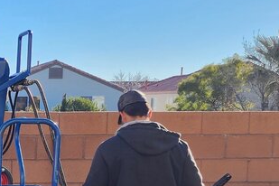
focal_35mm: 93
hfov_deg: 19.5
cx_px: -118
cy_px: 181
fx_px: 721
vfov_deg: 14.5
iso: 12
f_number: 1.8
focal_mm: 6.4
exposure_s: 1/788
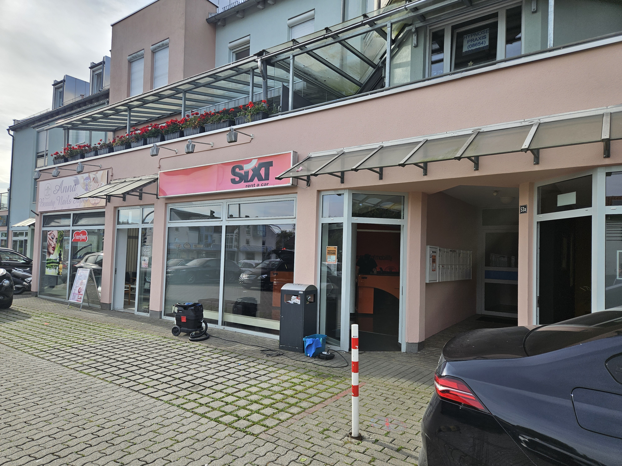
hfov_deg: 73.9
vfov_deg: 58.9
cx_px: 311
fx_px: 413
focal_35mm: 23
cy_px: 233
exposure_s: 1/1667
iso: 25
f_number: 1.8
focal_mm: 5.4
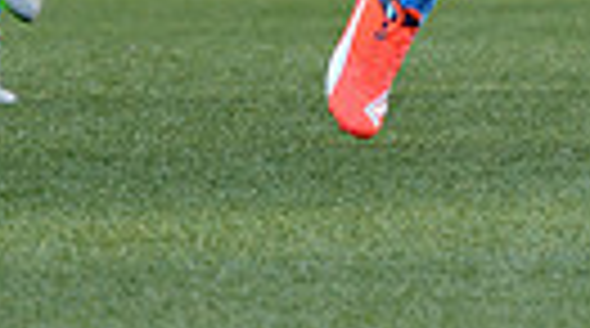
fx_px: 19606
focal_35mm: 1256
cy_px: -452
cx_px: 734
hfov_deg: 1.7
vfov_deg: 1.0
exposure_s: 1/640
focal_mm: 270
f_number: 4
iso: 800
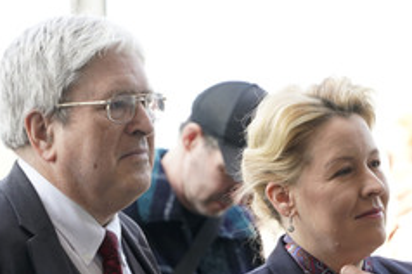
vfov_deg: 4.3
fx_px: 3680
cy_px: 253
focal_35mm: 322
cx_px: 276
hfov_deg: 6.4
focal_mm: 170
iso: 640
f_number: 6.3
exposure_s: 1/200
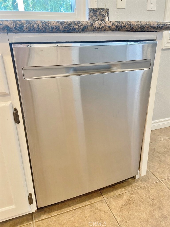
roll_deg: +1.1
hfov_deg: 53.1
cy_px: 114
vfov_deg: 67.3
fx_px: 170
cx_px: 85
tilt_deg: -20.9
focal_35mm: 26
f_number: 1.8
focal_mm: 4.25
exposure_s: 1/60
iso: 160
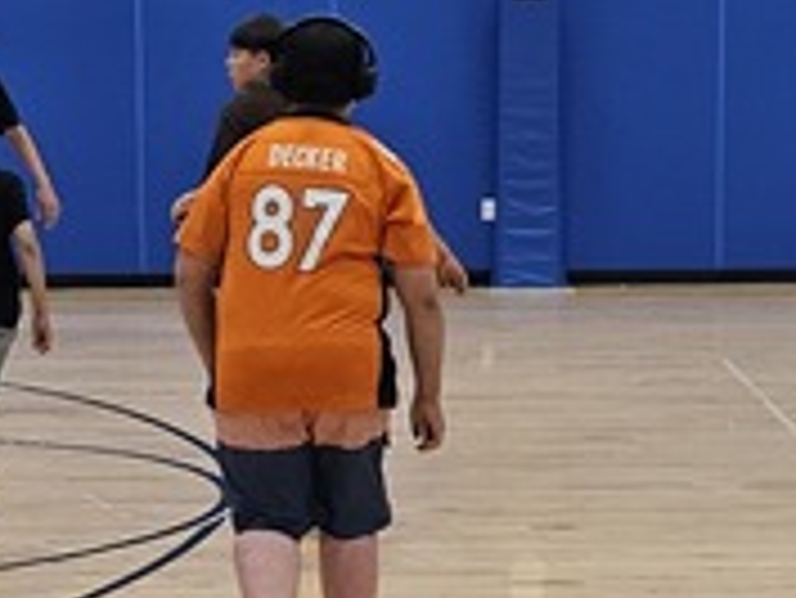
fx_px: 3060
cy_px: 495
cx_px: 441
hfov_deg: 14.8
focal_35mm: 133
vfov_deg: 11.1
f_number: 1.8
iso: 160
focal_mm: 5.4
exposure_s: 1/207
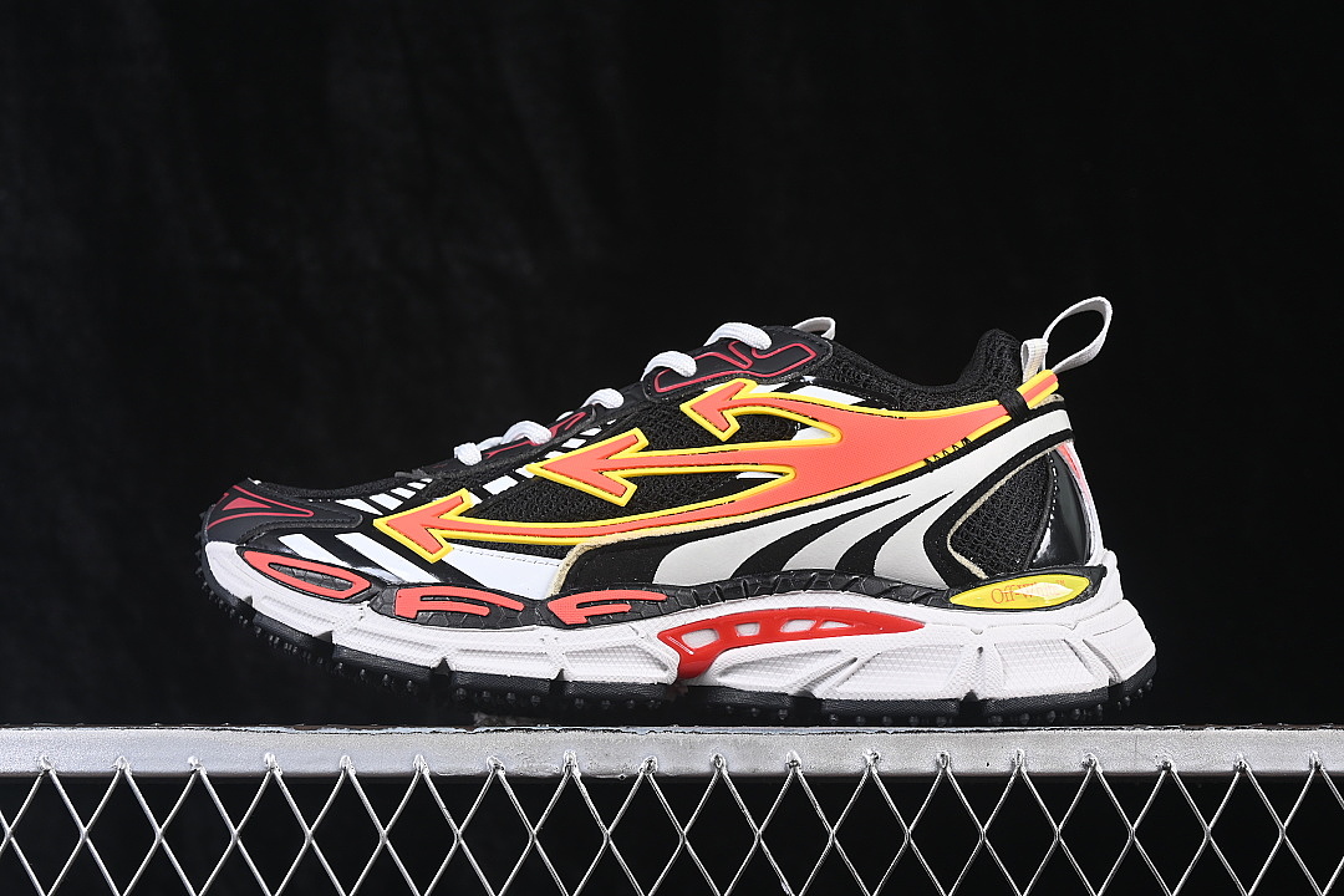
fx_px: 2800
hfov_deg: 27.0
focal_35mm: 75
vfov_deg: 18.2
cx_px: 672
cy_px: 448
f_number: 7.1
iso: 160
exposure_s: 1/80
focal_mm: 50
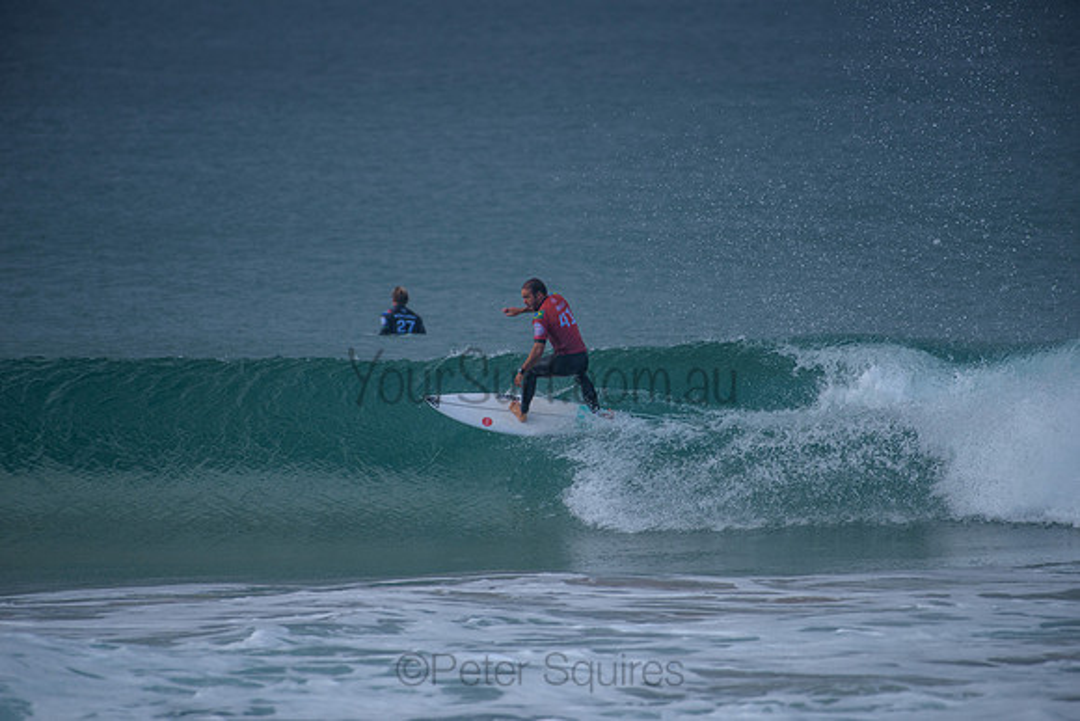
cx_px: 540
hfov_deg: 4.1
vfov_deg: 2.7
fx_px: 15265
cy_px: 360
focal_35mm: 509
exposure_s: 1/2000
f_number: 5.6
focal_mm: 500
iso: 280
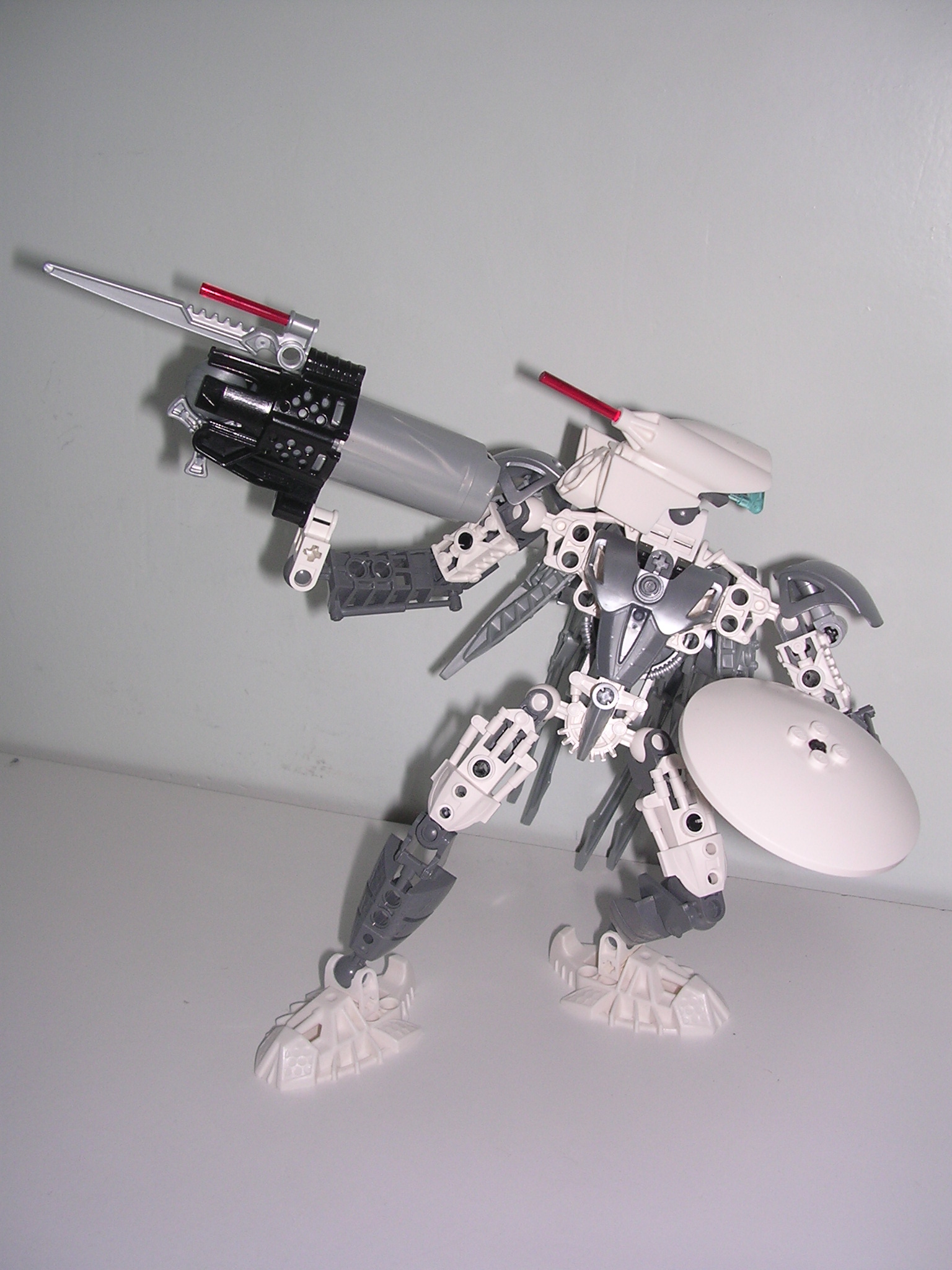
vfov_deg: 49.0
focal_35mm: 38
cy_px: 635
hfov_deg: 37.7
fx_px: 1393
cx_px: 476
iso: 100
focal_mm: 5.8
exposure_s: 1/60.1
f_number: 2.8
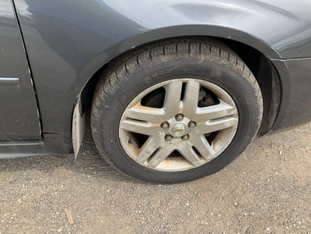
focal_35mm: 29
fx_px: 261
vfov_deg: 48.2
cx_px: 156
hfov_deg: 61.7
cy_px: 117
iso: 25
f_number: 1.8
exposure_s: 1/409
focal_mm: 3
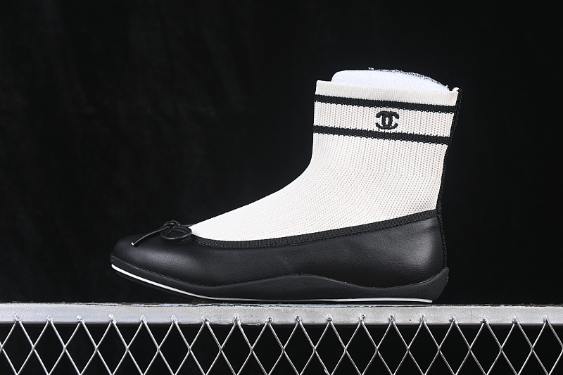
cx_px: 282
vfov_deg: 18.2
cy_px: 188
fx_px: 1173
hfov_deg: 27.0
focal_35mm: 75
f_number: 6.3
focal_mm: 50
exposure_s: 1/60
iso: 160
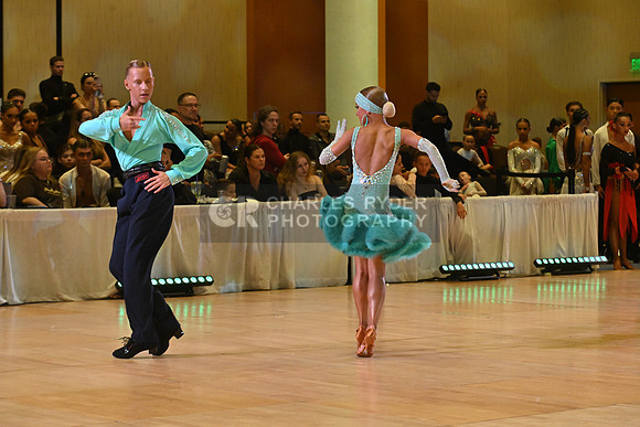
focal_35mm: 105
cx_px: 320
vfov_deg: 13.0
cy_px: 214
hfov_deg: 19.5
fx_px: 1867
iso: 4000
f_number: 7.1
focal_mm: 105
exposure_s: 1/400
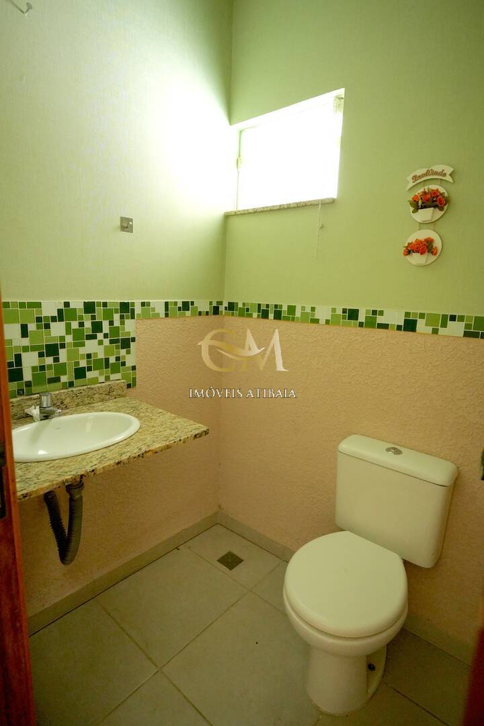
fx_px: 363
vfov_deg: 90.0
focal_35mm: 18
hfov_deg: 67.4
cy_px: 363
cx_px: 242
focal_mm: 12.5
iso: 4000
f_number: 2.8
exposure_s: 1/100
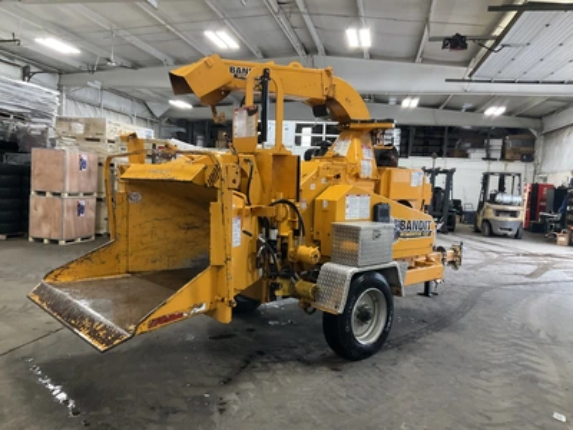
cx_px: 286
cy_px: 215
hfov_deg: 61.7
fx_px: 480
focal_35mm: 29
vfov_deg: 48.2
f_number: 1.8
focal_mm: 3
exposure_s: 1/60
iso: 250
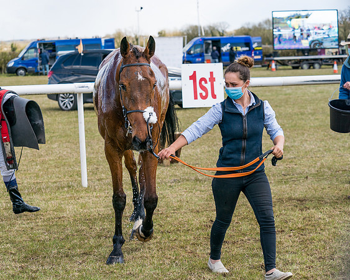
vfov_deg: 18.4
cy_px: 141
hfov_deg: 22.8
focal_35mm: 84
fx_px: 865
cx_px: 127
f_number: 5
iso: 400
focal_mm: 70
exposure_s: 1/1600
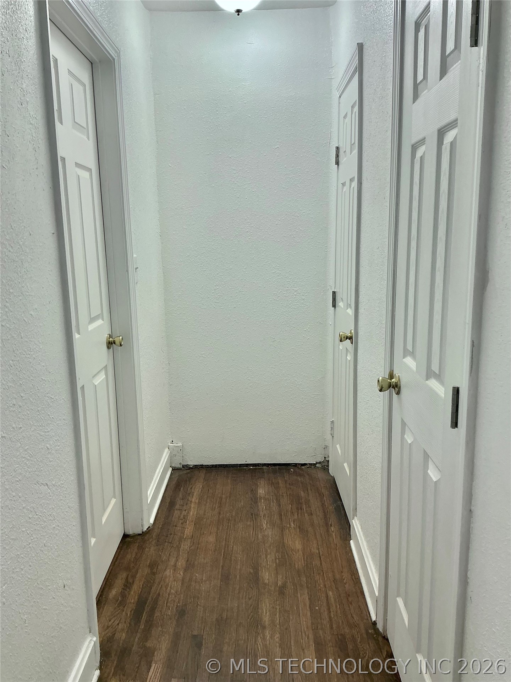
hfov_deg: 48.2
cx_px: 256
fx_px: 571
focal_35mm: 29
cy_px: 341
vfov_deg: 61.7
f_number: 1.8
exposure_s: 1/60
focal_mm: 3
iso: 40
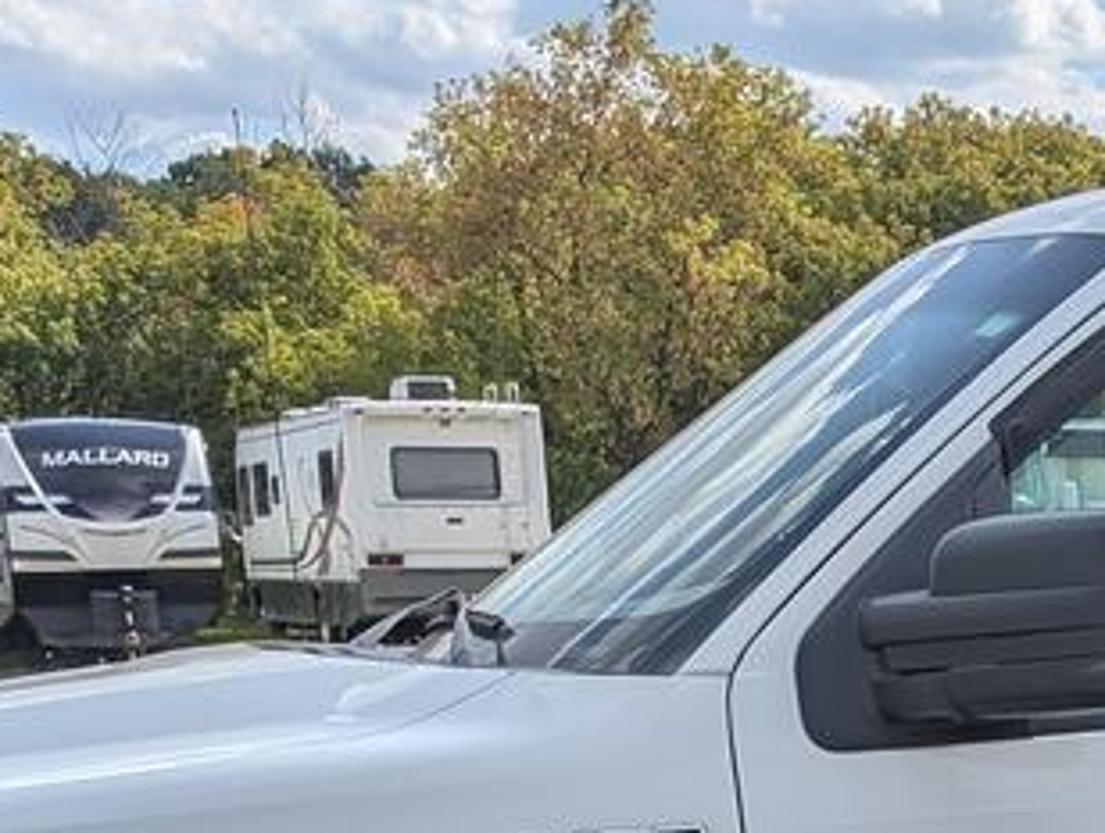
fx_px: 3166
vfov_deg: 13.4
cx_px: 1425
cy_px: 1530
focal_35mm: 99
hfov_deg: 18.5
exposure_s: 1/1484
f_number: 1.68
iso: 20
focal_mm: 6.9
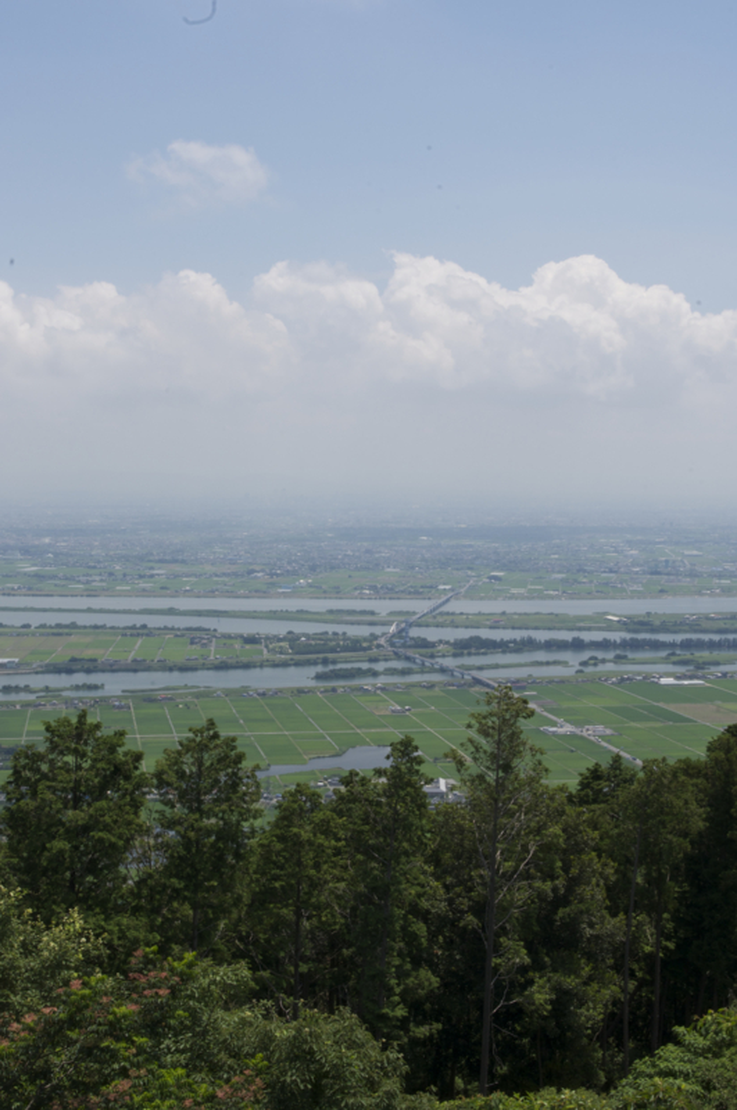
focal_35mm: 52
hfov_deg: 25.9
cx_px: 368
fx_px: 1602
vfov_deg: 38.2
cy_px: 555
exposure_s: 1/100
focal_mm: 35
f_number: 22
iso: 200
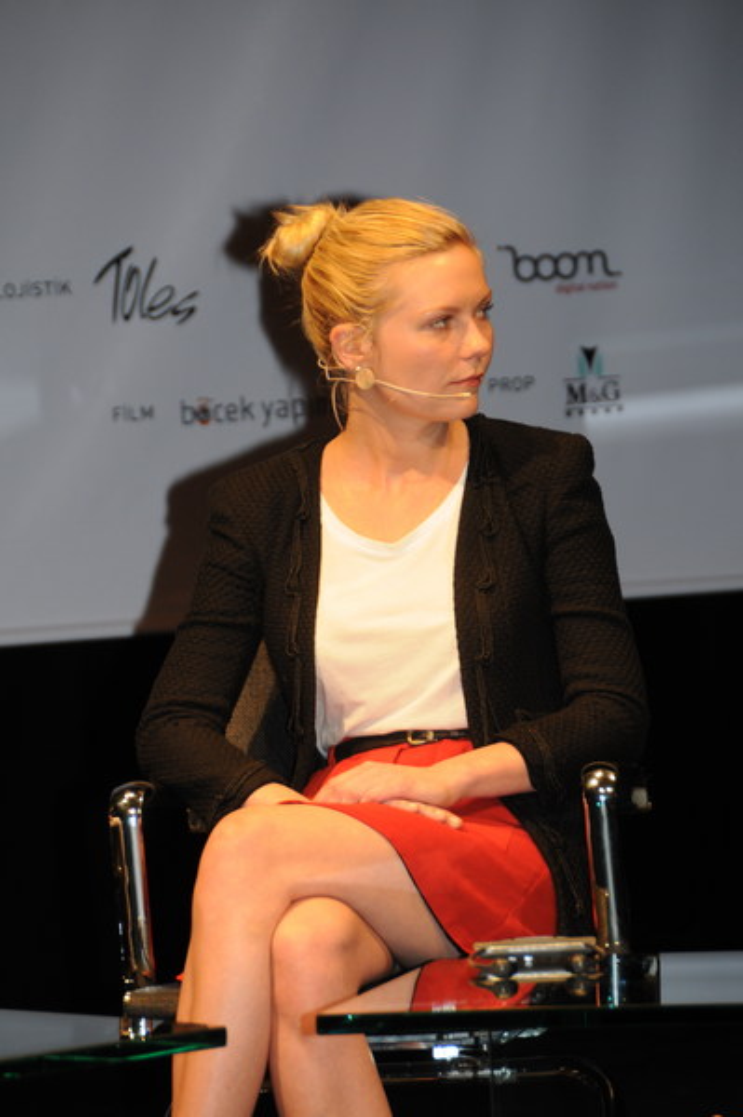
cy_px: 558
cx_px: 372
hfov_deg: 4.6
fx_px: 9303
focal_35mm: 300
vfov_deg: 6.9
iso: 400
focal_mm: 200
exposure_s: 1/60
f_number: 5.6
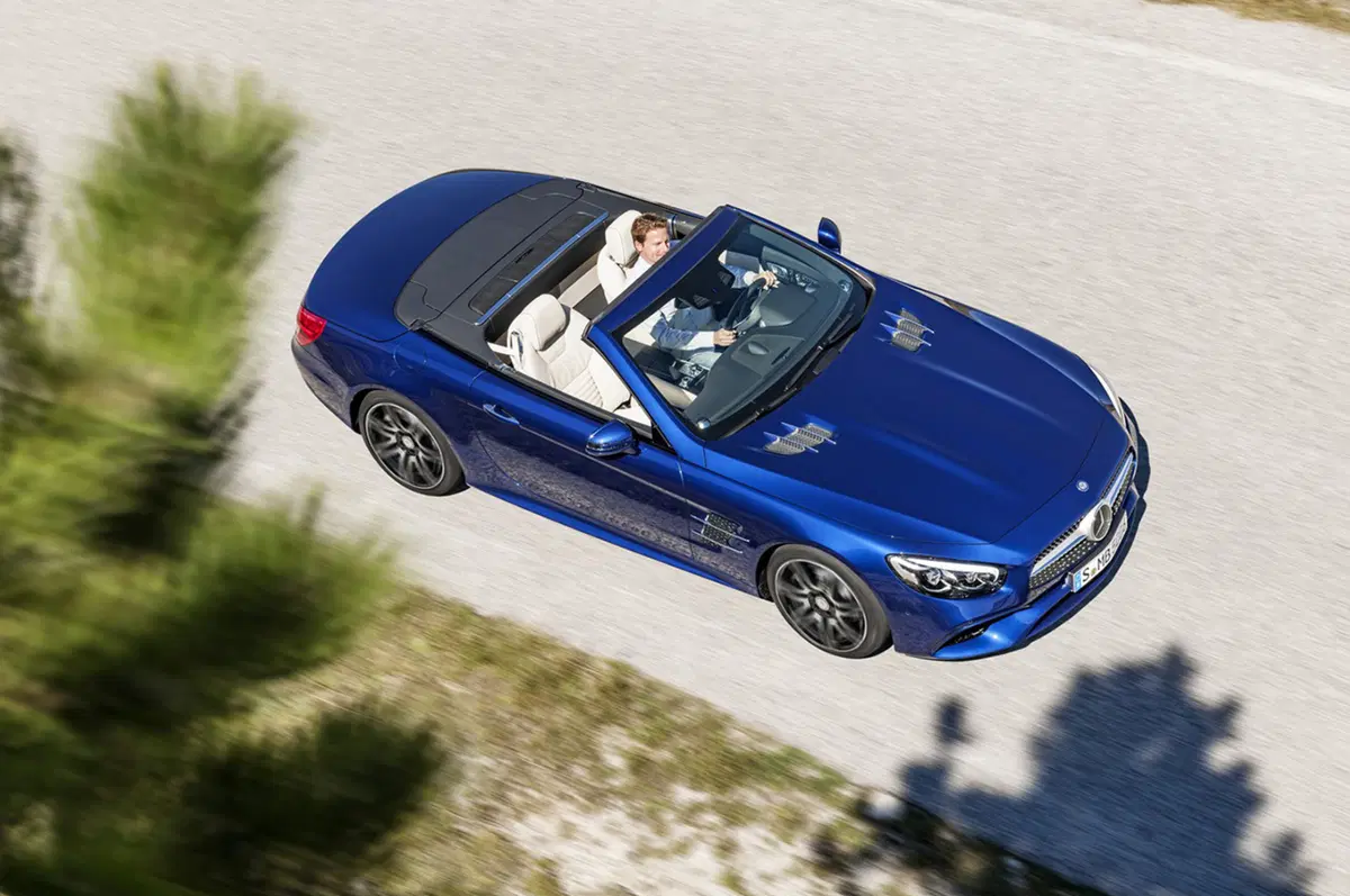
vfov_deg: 19.4
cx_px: 675
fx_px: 2622
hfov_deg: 28.9
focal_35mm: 70
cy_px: 448
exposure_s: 1/250
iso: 100
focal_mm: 70
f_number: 8
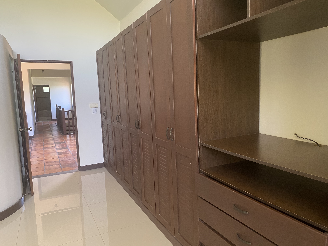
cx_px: 164
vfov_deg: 53.1
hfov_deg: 67.3
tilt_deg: -5.9
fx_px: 246
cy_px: 123
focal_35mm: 26
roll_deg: +1.9
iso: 250
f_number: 1.8
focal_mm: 4.25
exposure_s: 1/60
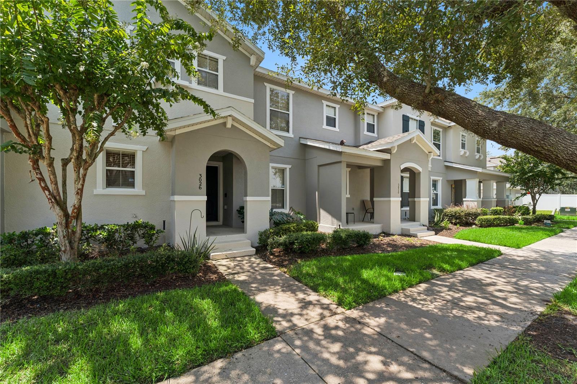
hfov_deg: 104.3
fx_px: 224
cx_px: 288
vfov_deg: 81.2
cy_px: 192
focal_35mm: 14
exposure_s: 1/60
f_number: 11
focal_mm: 14
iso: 100
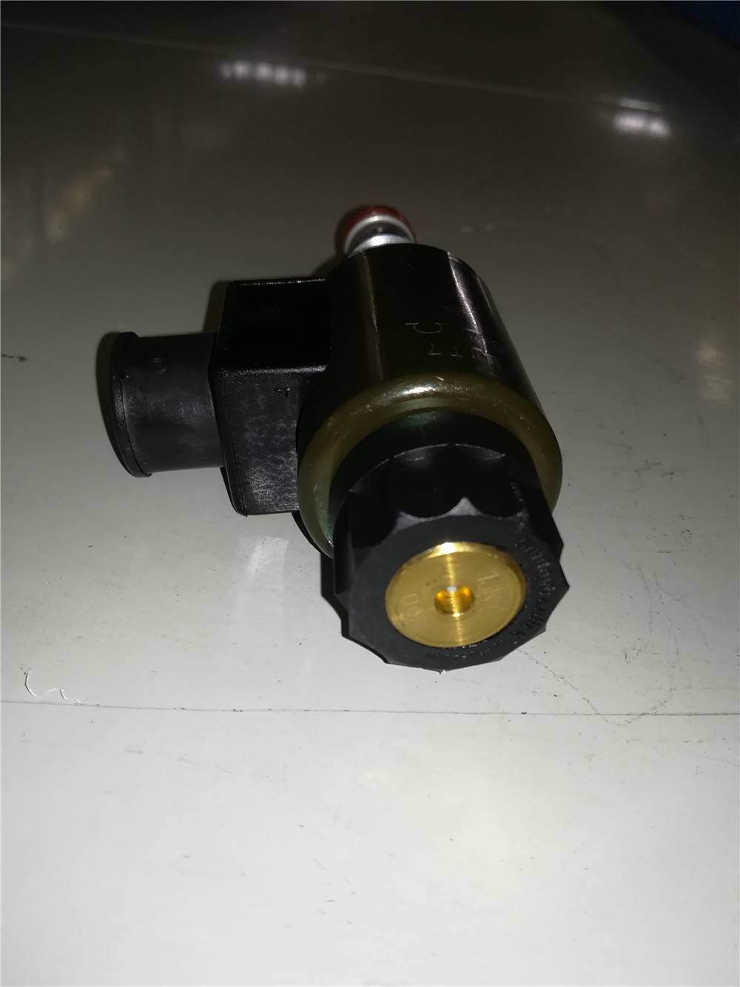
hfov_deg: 53.1
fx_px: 741
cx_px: 370
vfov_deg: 67.3
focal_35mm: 26
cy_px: 494
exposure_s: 1/30
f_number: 2.2
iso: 100
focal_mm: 3.83
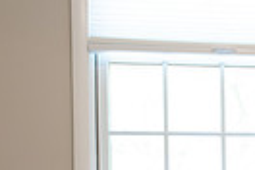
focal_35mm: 82
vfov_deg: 15.7
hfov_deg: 23.2
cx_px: 282
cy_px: 234
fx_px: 581
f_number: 4
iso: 1600
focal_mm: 24
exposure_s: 1/80
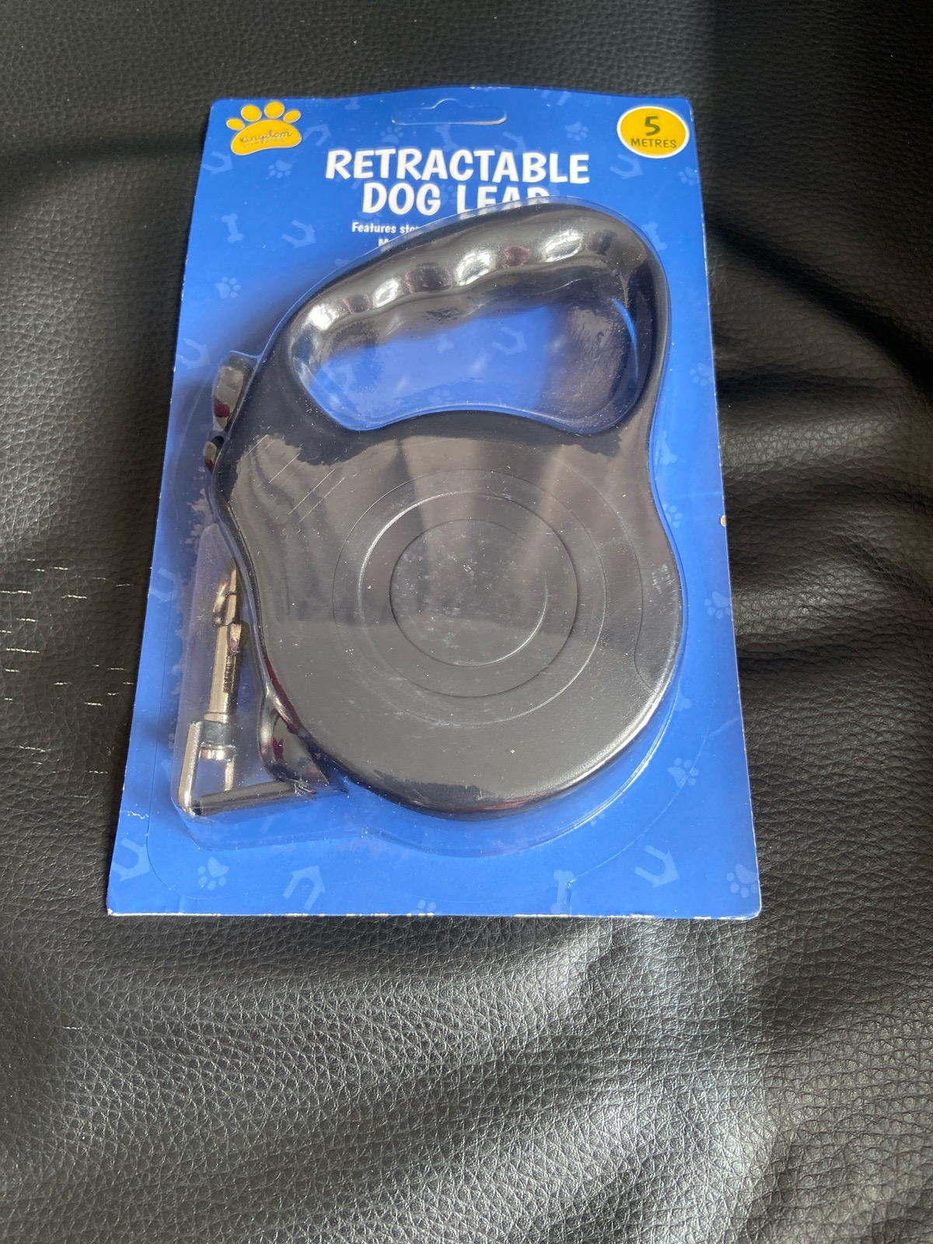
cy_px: 622
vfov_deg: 67.3
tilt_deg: -69.9
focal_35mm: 26
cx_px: 466
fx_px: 934
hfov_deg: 53.1
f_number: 1.8
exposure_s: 1/60
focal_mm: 4.25
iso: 160
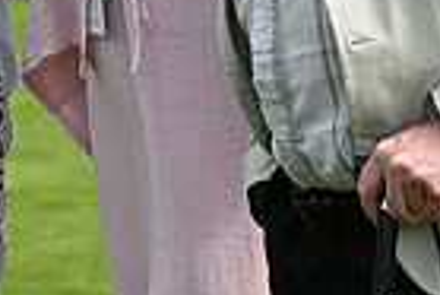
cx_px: -98
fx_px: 6105
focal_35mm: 499
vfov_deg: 2.7
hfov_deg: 4.1
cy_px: -297
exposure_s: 1/2500
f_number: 5
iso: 500
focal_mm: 120
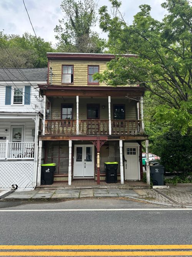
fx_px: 178
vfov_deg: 71.6
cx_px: 96
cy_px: 128
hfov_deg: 56.8
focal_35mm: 24
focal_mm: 6.86
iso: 80
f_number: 1.78
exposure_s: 1/549
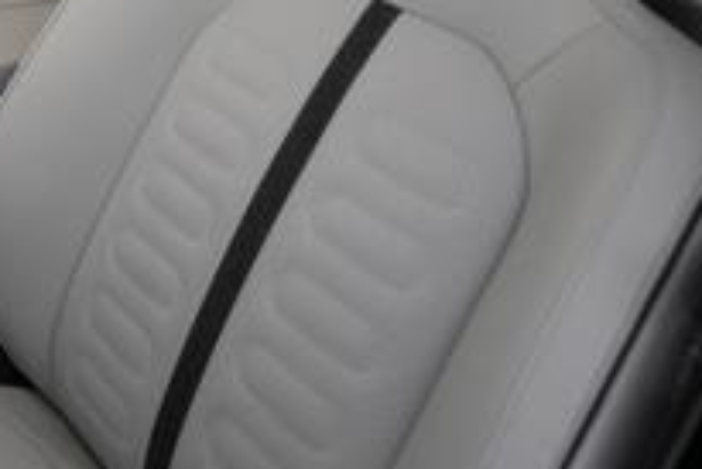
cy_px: -92
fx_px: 1034
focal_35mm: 53
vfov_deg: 23.4
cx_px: -41
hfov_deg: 33.4
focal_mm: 17
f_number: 2.8
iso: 4000
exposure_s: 1/250
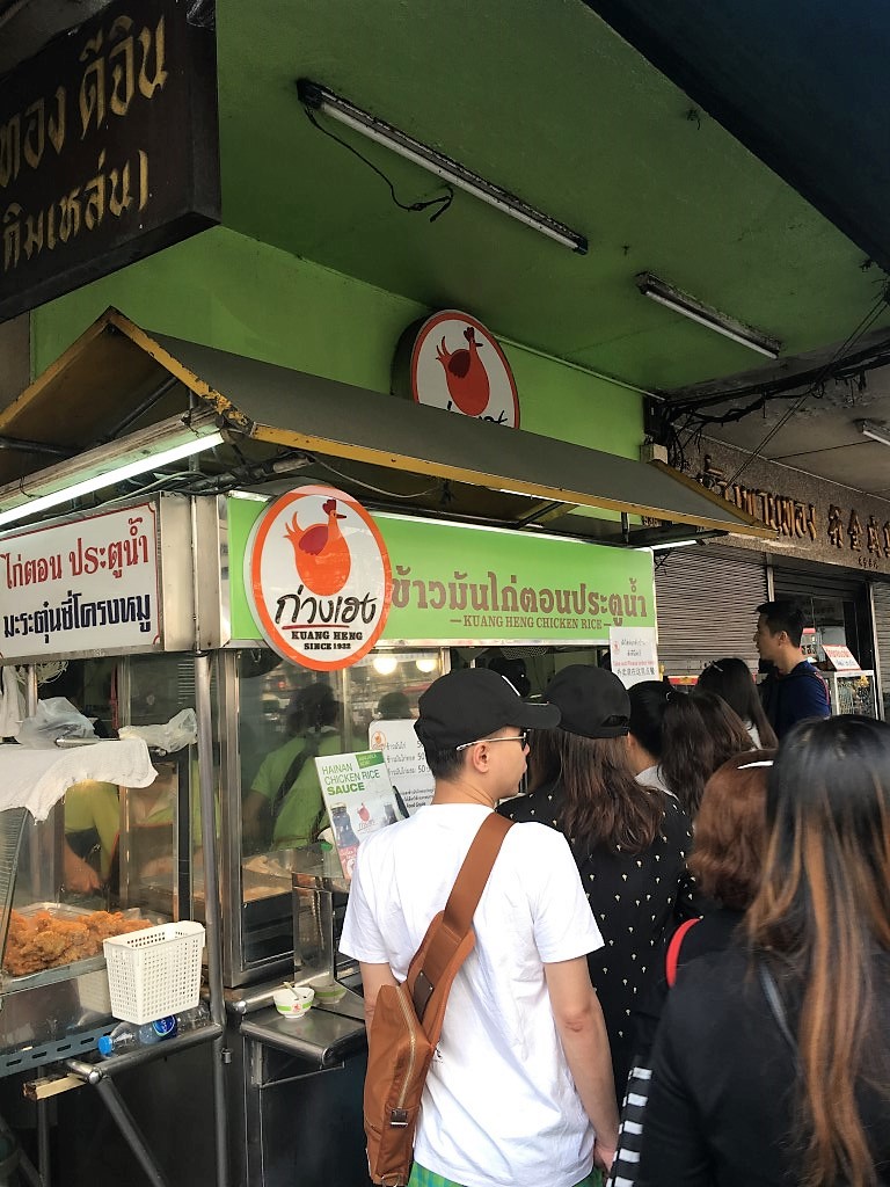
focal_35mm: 29
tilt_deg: +5.5
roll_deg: +2.4
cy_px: 594
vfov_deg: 61.7
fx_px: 994
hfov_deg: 48.2
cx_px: 445
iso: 25
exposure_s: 1/100
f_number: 2.2
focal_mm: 4.15
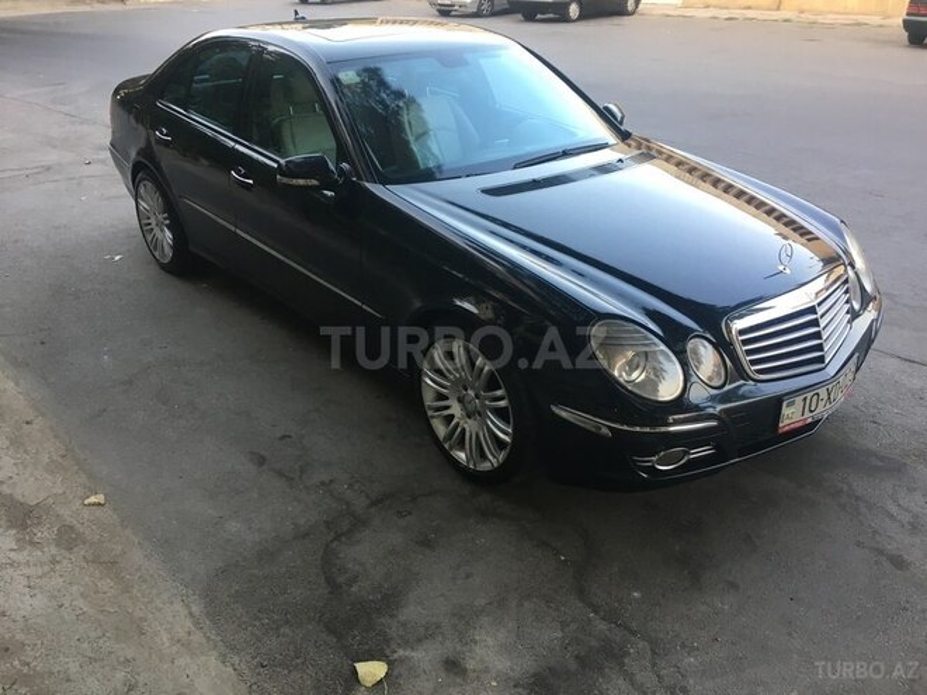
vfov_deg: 48.2
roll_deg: +0.3
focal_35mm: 29
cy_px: 348
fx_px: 777
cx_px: 464
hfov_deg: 61.7
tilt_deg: -25.9
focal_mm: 4.15
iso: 25
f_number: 2.2
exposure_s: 1/33
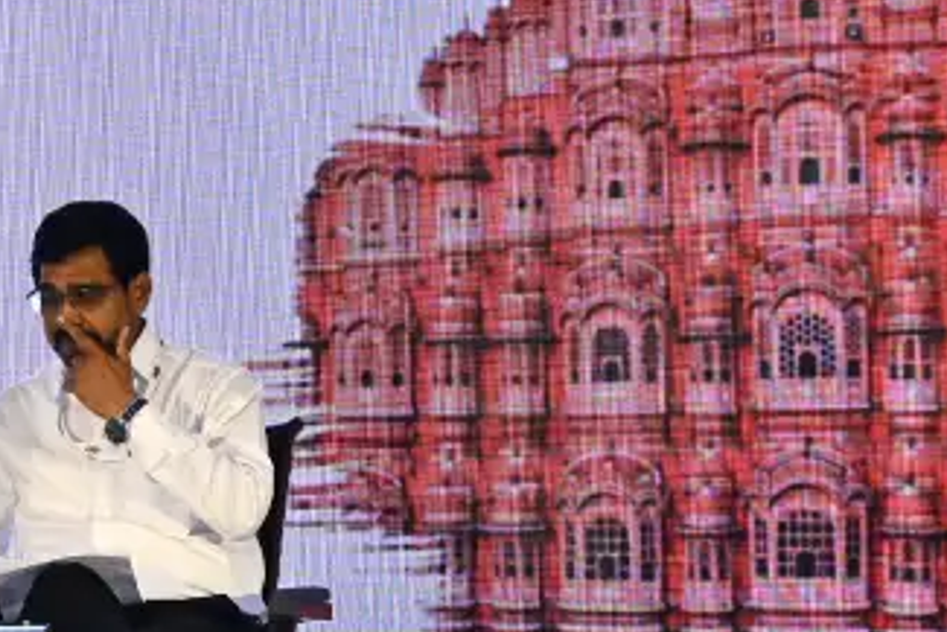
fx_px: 7868
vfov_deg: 4.6
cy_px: 320
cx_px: -597
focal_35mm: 299
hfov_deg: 6.8
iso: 800
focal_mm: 81
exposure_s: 1/160
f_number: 5
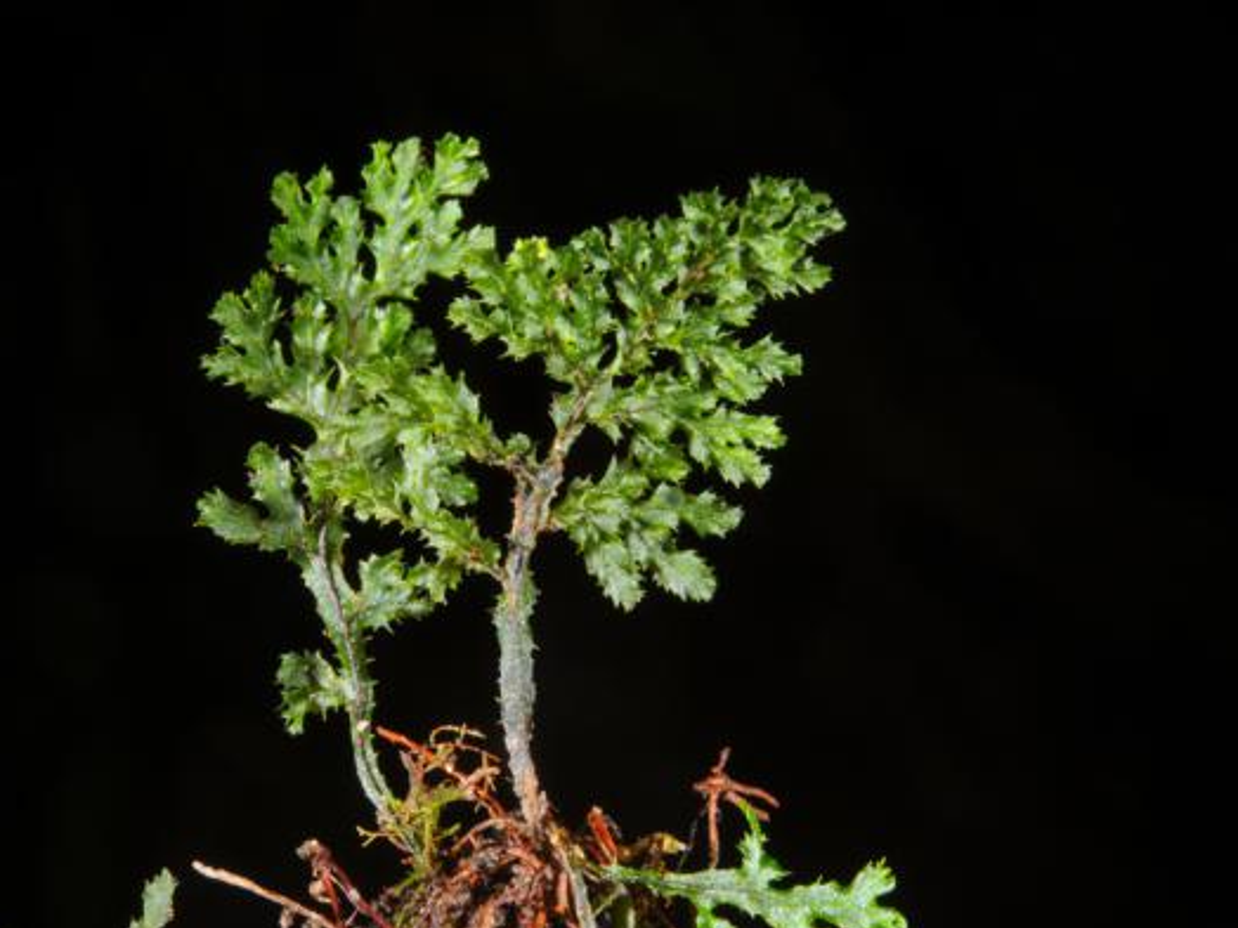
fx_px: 3541
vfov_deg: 14.9
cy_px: 469
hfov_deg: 19.8
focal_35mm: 99
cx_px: 536
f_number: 36
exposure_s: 1/60
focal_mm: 60
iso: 200
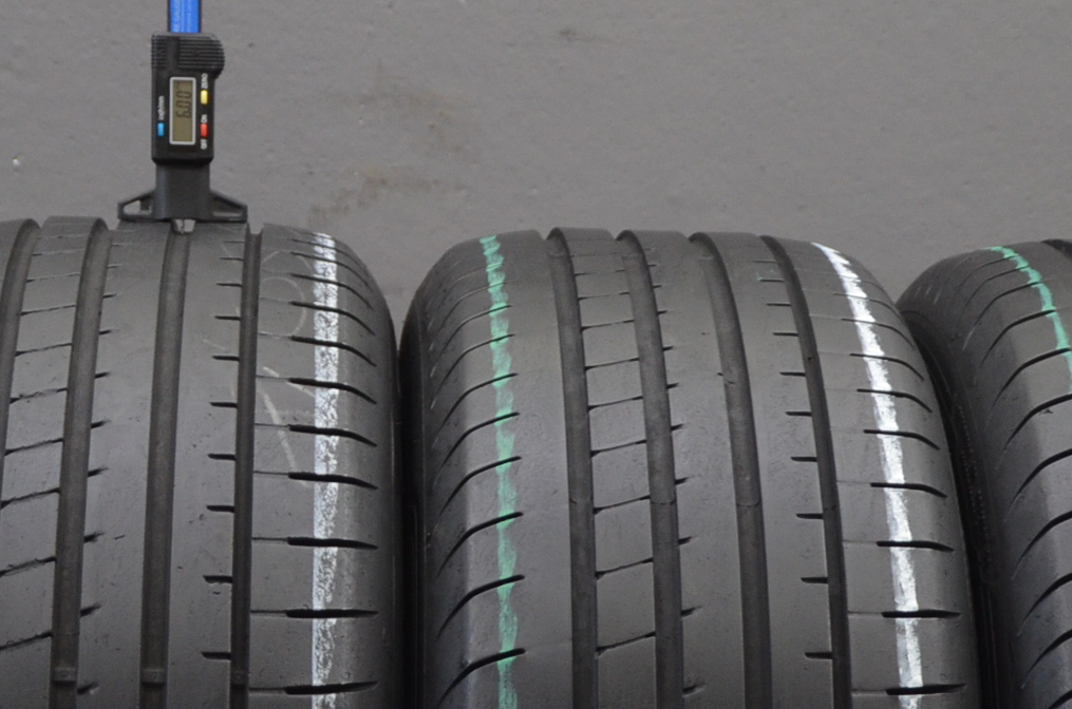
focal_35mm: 102
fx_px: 3031
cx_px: 401
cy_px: 777
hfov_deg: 20.0
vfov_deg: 13.1
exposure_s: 1/30
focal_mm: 28
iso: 900
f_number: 4
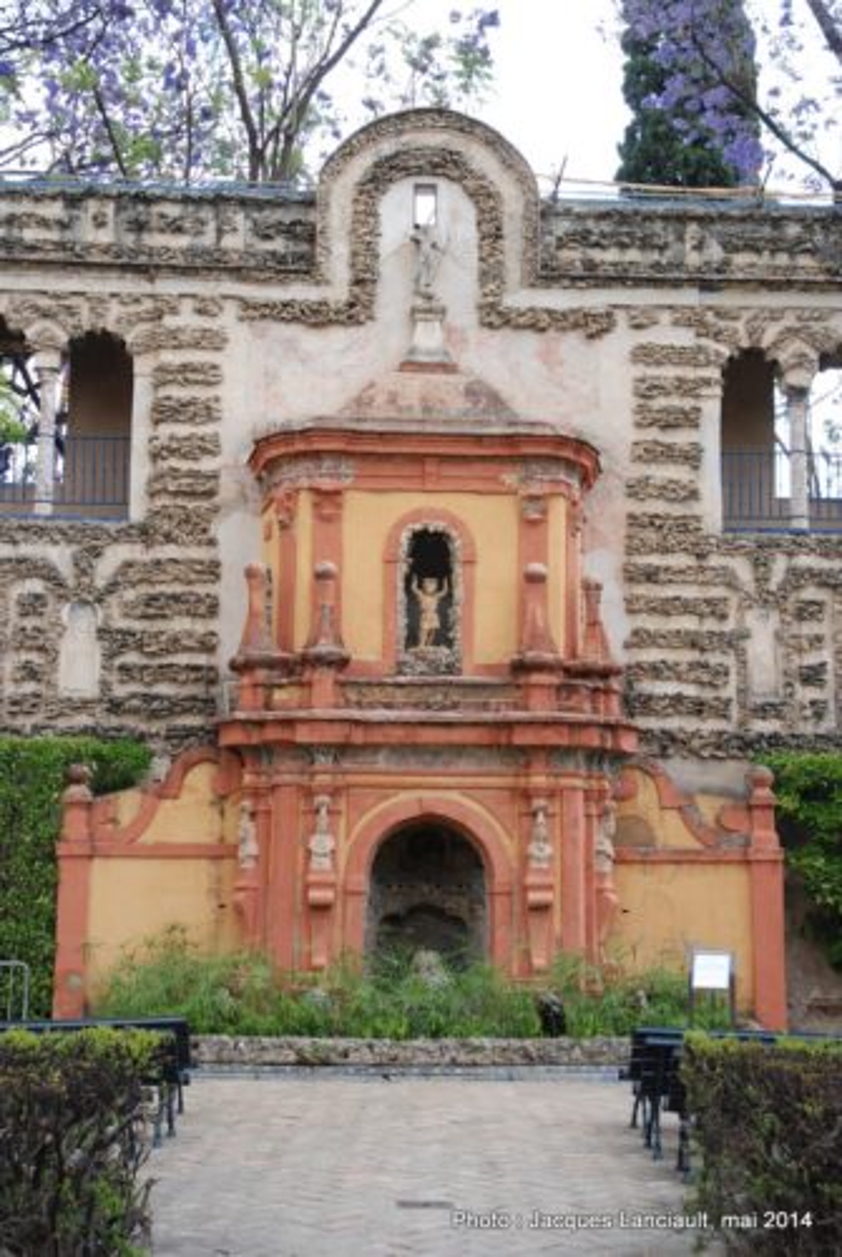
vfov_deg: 44.9
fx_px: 1521
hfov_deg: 30.9
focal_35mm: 44
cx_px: 421
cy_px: 628
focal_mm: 29
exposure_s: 1/100
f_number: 5
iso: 200
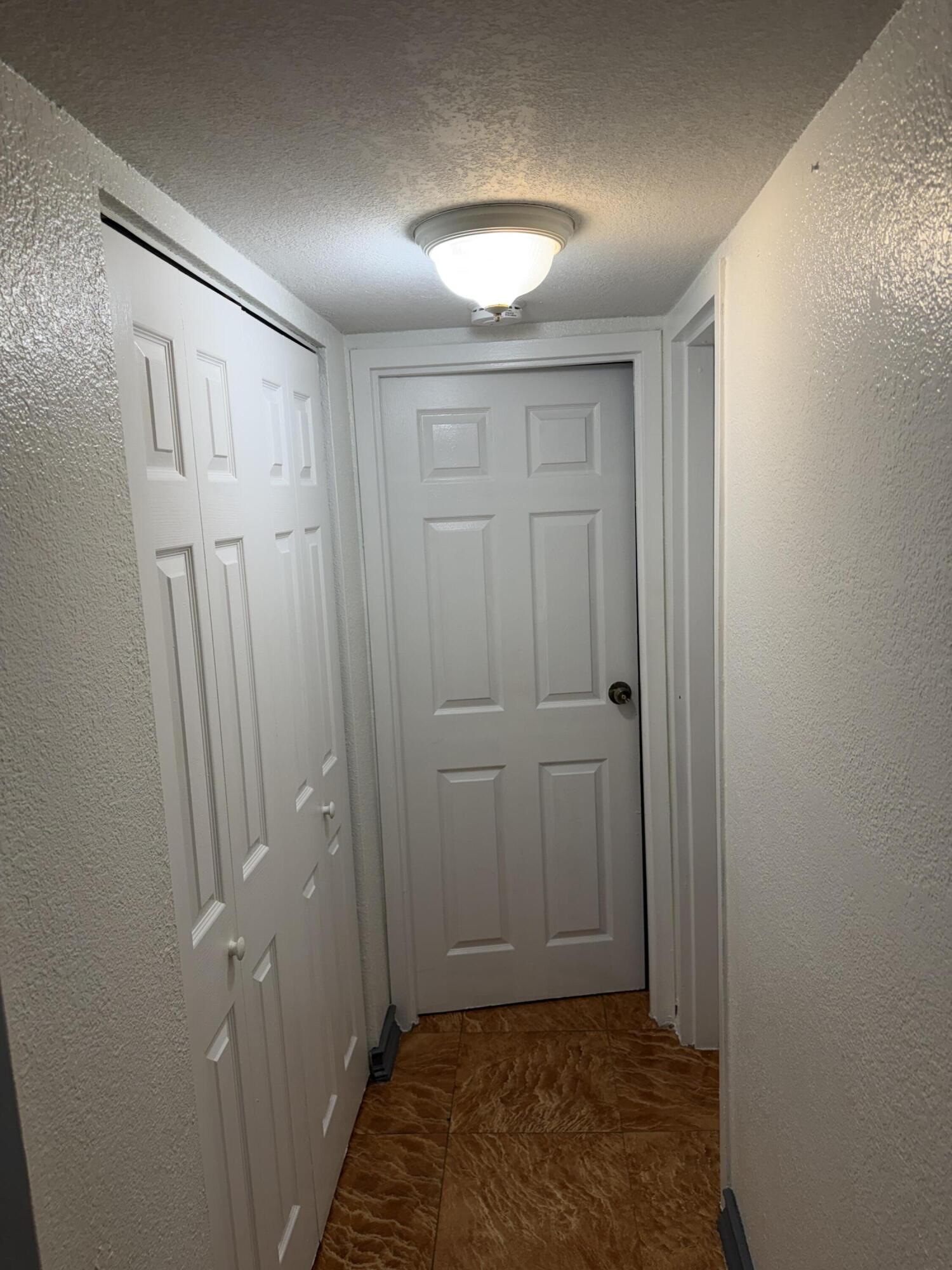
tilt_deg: -9.2
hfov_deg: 56.8
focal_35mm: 24
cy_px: 635
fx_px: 880
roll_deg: +3.3
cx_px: 476
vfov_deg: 71.6
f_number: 1.78
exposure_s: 1/120
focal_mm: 6.76
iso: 64
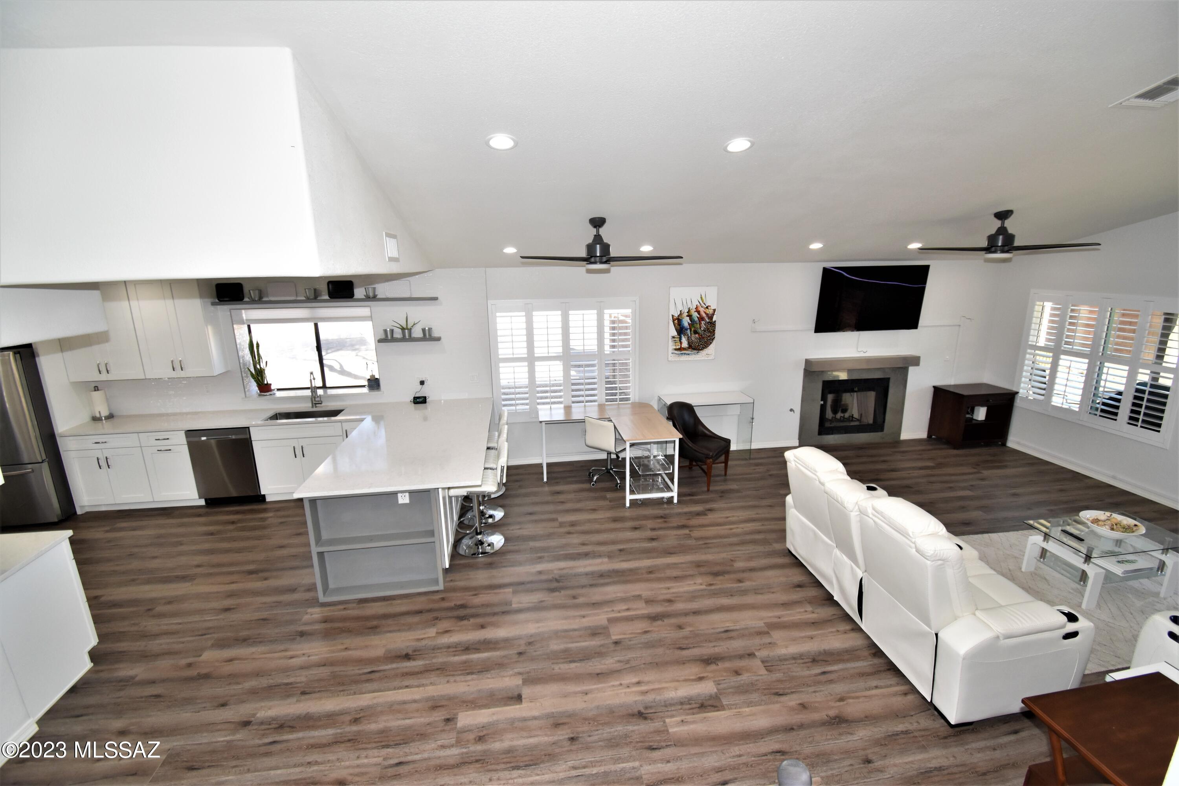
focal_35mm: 15
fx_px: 491
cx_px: 590
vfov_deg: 77.3
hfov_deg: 100.4
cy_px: 393
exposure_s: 1/200
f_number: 5
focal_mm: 10
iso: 800
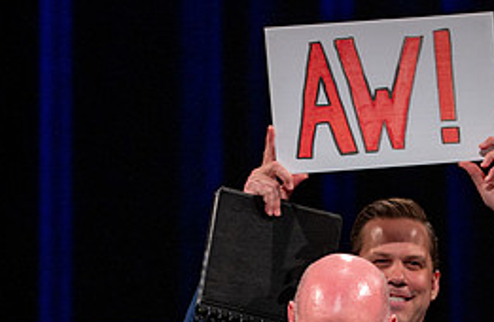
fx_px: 7003
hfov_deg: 4.0
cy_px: 341
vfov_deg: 2.6
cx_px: 350
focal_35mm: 514
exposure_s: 1/160
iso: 800
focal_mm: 180
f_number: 5
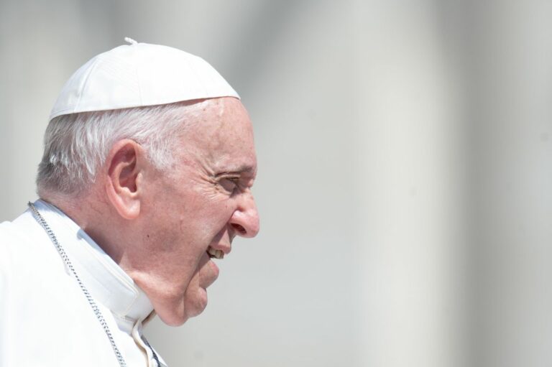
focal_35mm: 500
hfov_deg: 4.1
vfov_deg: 2.7
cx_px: 276
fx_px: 7661
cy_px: 184
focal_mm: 500
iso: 200
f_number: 5.6
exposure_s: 1/1000
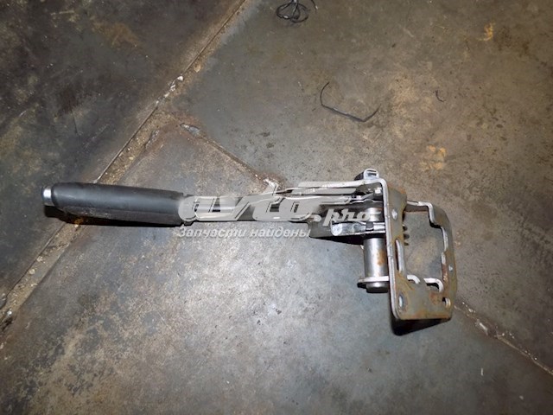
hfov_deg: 65.3
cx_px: 276
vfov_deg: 51.4
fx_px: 431
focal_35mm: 27
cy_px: 208
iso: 200
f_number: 3.2
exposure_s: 1/30
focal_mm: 4.8
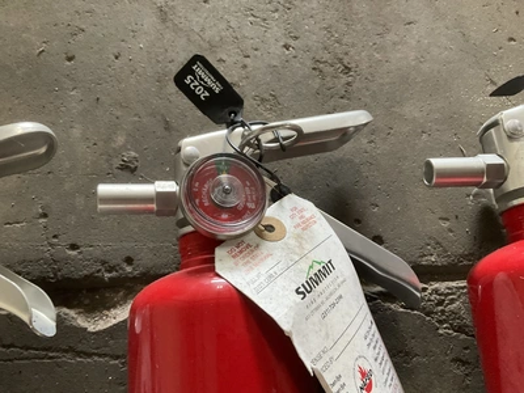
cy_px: 196
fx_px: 439
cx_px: 262
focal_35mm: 29
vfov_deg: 48.2
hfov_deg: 61.7
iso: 200
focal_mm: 3
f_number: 1.8
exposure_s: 1/60
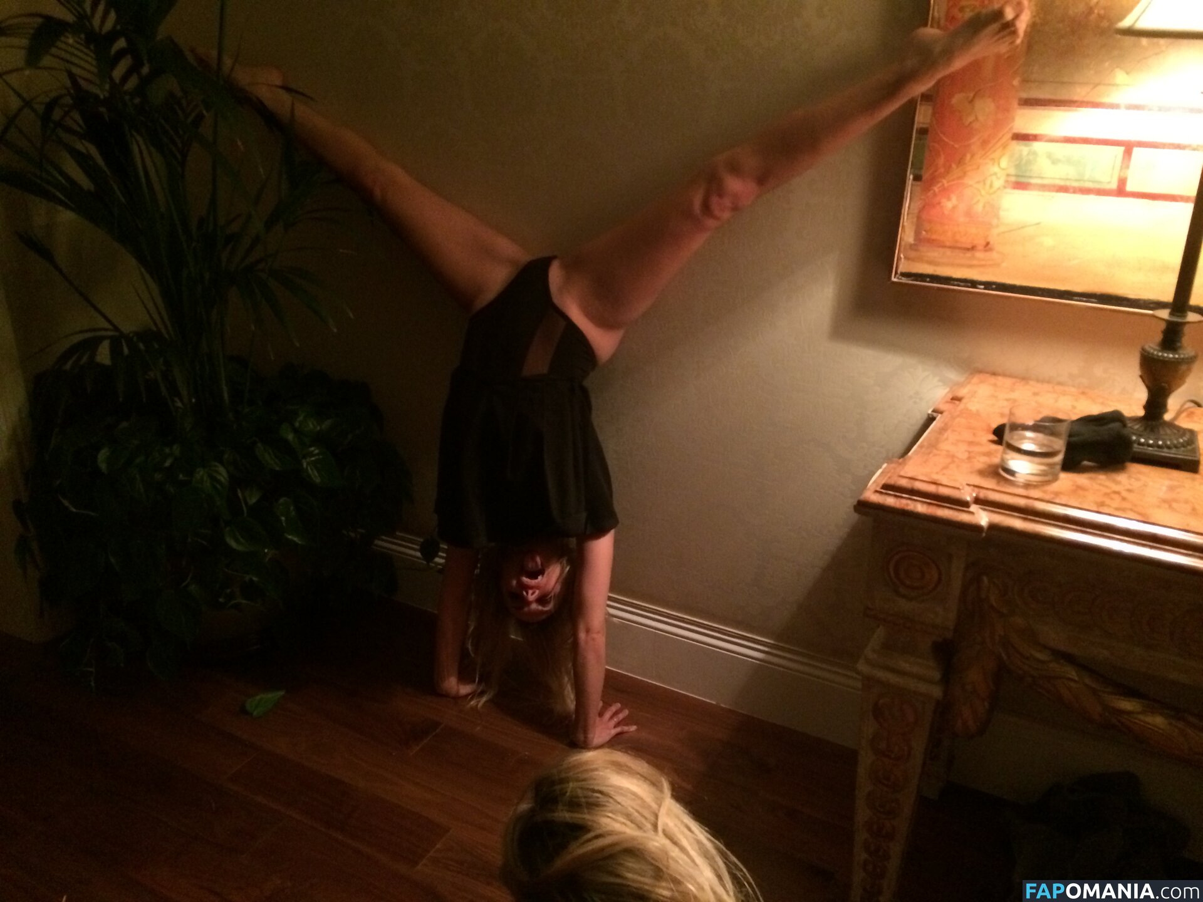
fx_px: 1043
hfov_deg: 60.0
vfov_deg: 46.8
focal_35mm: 30
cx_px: 602
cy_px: 451
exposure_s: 1/15
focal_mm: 4.12
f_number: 2.2
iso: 400
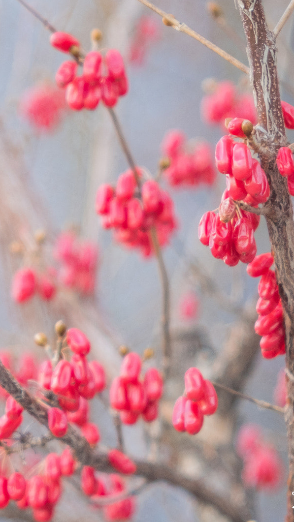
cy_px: 260
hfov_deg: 18.8
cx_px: -69
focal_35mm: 60
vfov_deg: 34.9
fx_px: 831
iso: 640
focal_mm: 25
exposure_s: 1/125
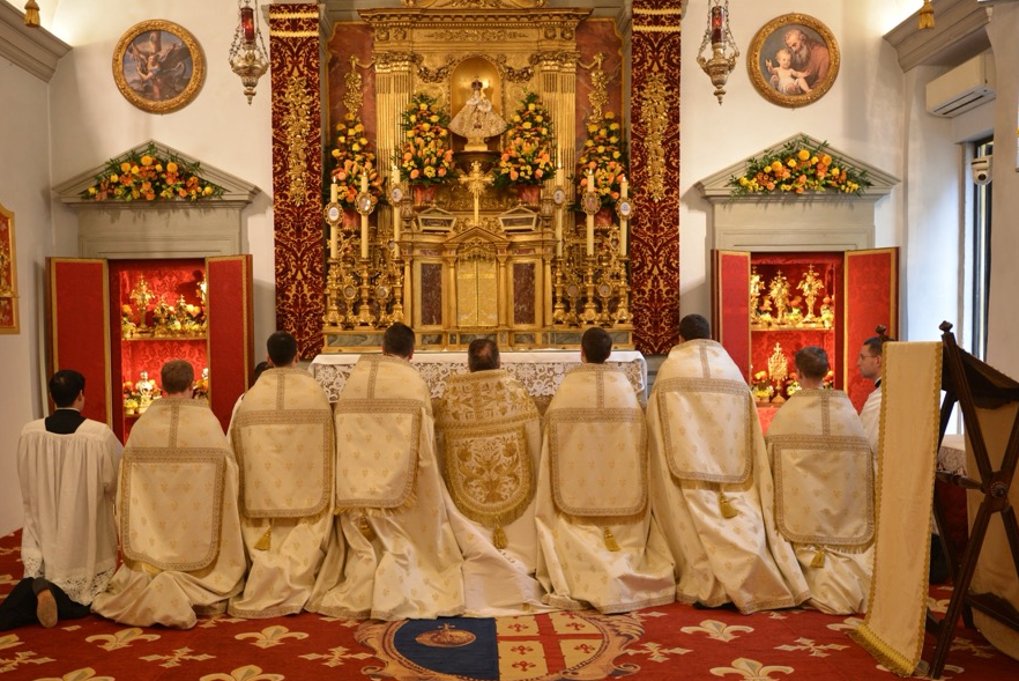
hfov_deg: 55.7
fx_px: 963
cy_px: 375
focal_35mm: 34
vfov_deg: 38.9
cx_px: 481
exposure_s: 1/80
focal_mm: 30
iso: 1600
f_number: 4.5
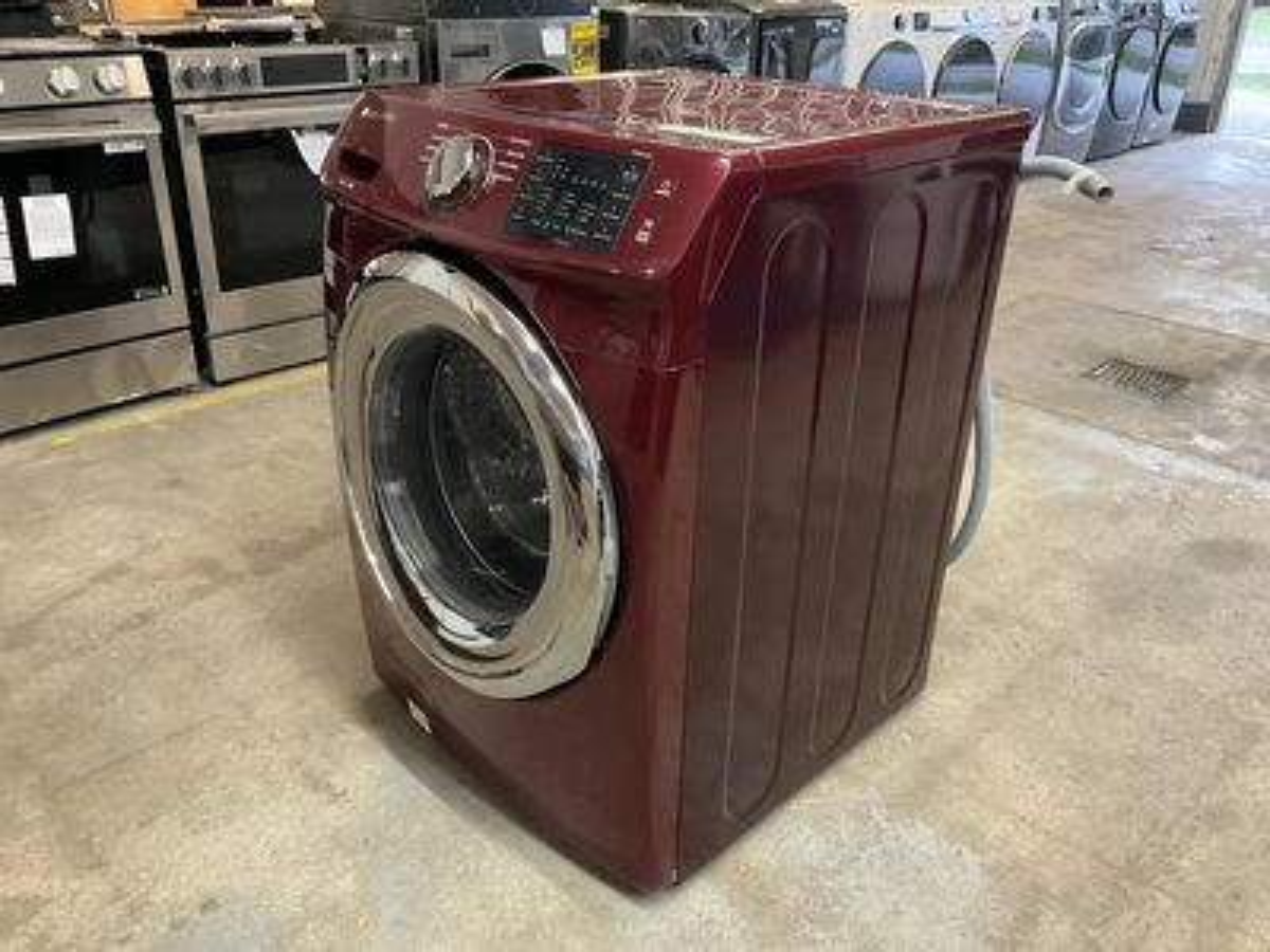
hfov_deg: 61.7
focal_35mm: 29
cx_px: 635
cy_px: 476
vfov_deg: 48.2
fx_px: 1064
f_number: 1.8
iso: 320
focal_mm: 3
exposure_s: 1/30
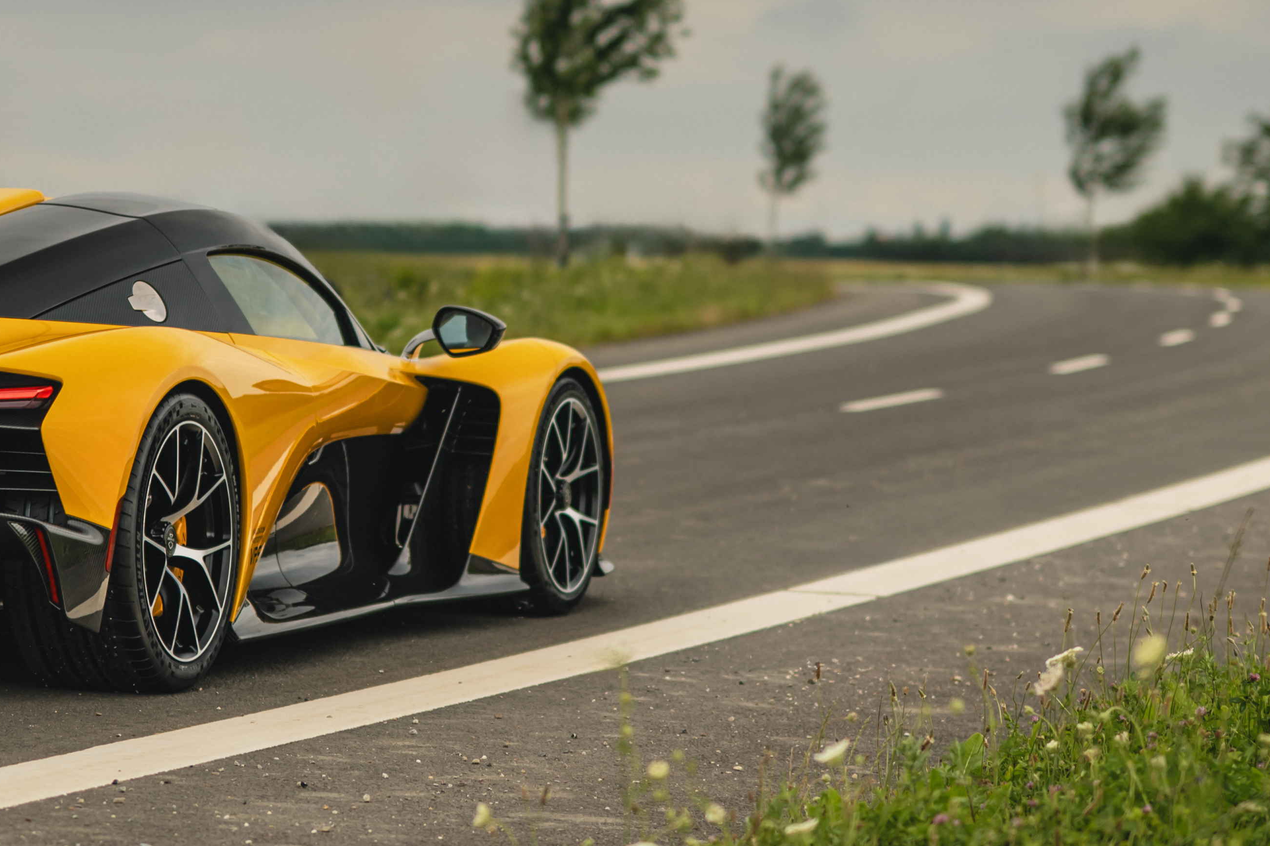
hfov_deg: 13.0
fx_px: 5573
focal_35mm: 158
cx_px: 359
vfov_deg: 8.7
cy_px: 177
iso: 32
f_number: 1.4
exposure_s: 1/500
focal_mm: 50
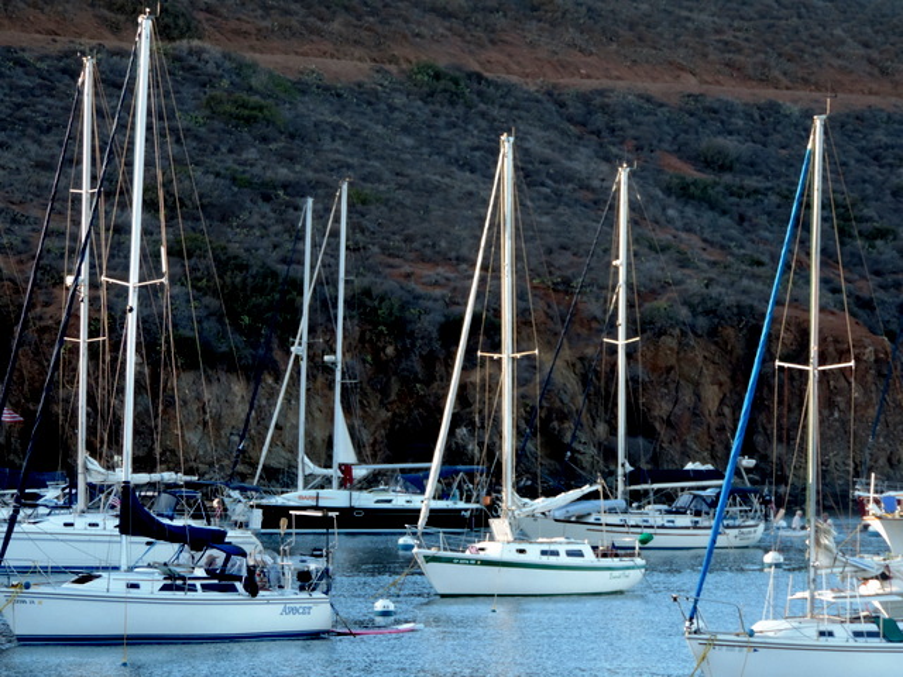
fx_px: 5217
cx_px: 452
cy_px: 338
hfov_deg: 9.9
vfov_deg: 7.4
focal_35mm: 200
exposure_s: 1/125
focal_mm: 35.6
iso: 180
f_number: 4.6
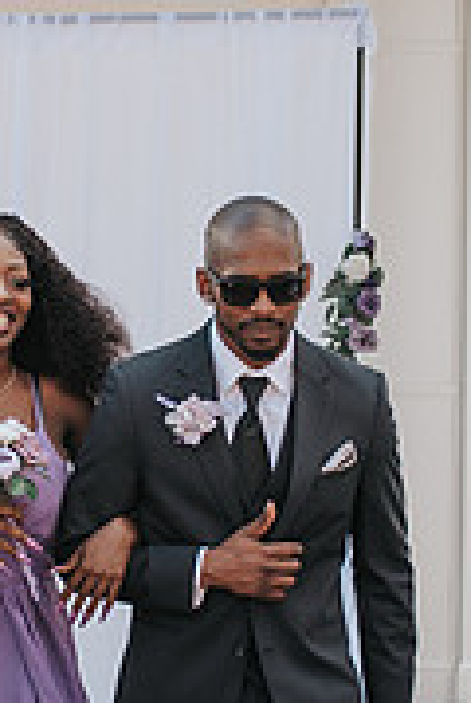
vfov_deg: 10.3
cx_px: 41
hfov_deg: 6.9
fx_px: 3890
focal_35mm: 199
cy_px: 520
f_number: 2.8
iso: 125
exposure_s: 1/1250
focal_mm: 35
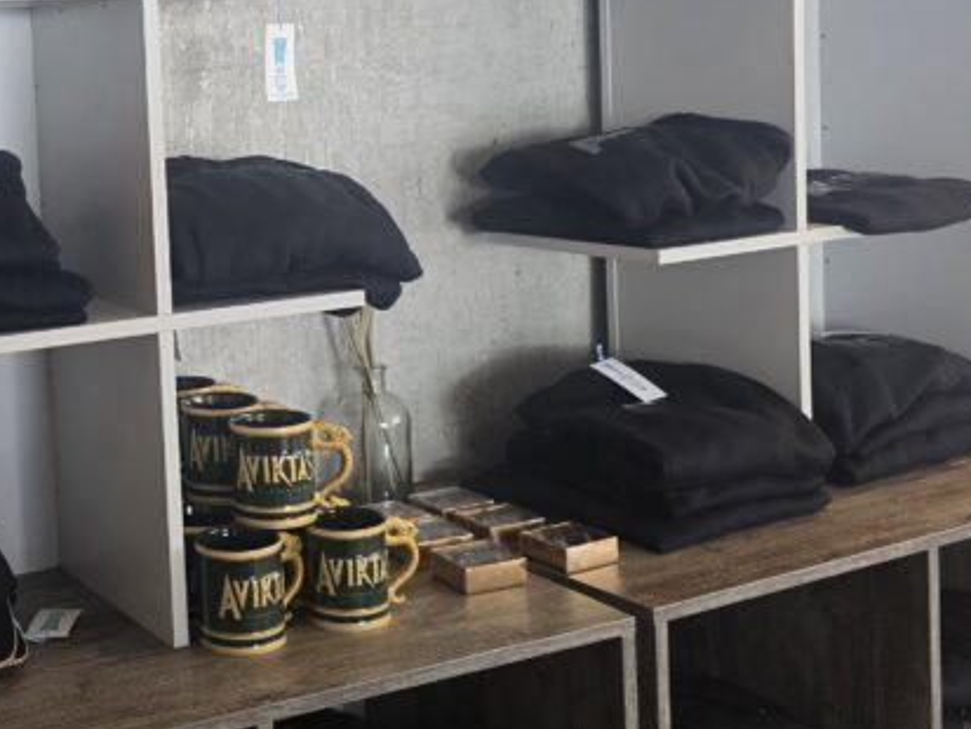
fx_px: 1599
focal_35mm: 57
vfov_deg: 25.4
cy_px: 179
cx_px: 99
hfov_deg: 32.1
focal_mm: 6.3
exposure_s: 1/100
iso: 200
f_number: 1.7
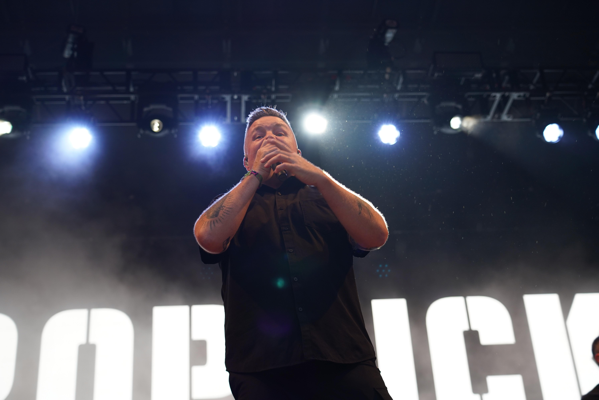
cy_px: 200
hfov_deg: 38.2
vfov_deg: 26.0
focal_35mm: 52
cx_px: 300
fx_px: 865
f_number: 4
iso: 640
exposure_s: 1/160
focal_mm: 52
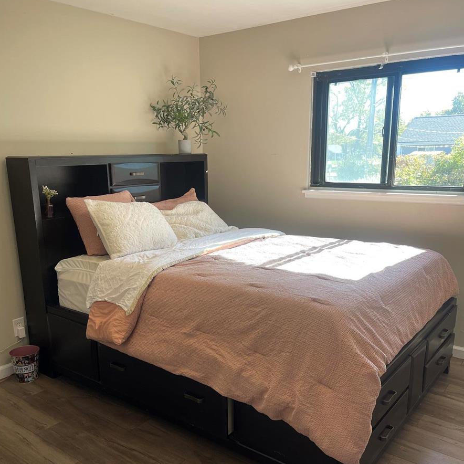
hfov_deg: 54.0
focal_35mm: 30
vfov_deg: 53.7
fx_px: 455
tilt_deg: -15.4
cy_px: 275
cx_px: 234
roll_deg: +0.9
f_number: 1.6
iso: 50
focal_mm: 5.1
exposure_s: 1/121
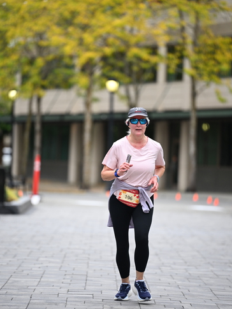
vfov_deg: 9.1
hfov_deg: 6.8
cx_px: 116
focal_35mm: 218
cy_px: 165
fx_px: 1947
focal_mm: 200
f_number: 2.8
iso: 640
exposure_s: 1/1600
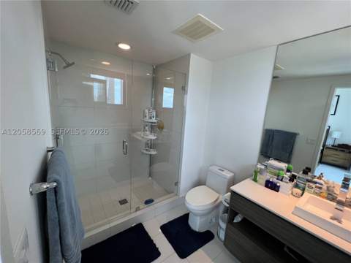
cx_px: 176
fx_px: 132
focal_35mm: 13
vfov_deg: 89.9
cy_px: 132
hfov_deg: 106.2
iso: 100
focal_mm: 1.6
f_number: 1.8
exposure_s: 1/120
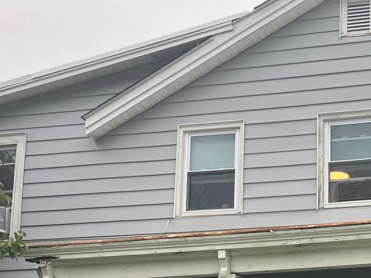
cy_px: 302
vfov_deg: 20.9
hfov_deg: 27.3
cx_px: 374
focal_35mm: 67
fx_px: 718
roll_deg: +0.5
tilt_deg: +10.1
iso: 50
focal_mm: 3.99
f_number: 1.8
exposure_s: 1/121
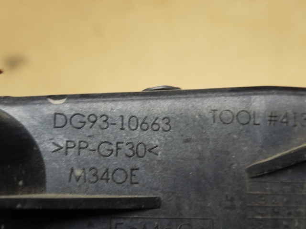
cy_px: 114
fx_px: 424
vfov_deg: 30.3
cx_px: 153
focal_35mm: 48
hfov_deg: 39.7
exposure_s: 1/33
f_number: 1.7
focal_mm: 5.31
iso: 400
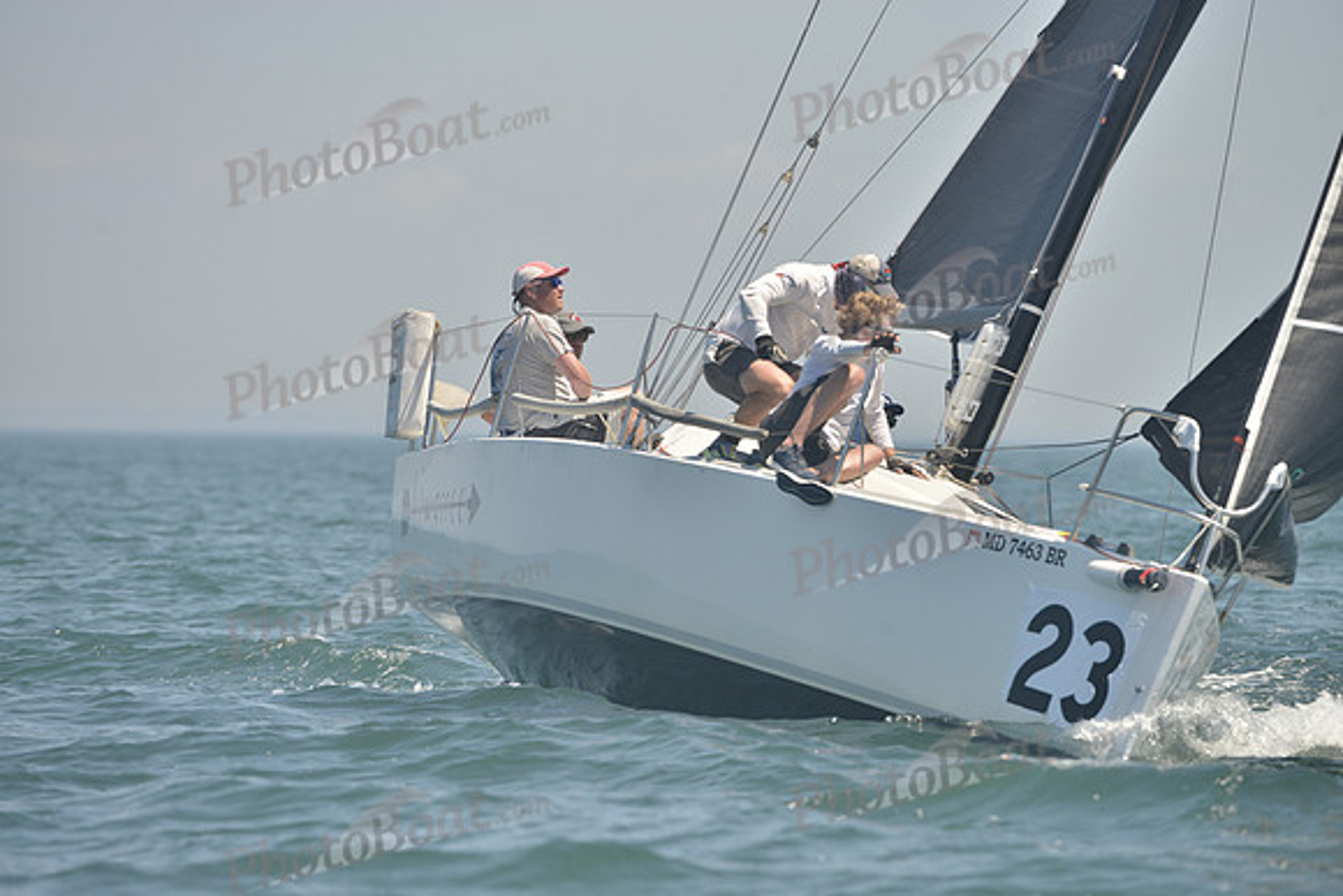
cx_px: 672
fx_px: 11194
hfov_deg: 6.9
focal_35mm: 300
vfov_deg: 4.6
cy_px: 448
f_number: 7.1
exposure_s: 1/1000
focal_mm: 300
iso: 280
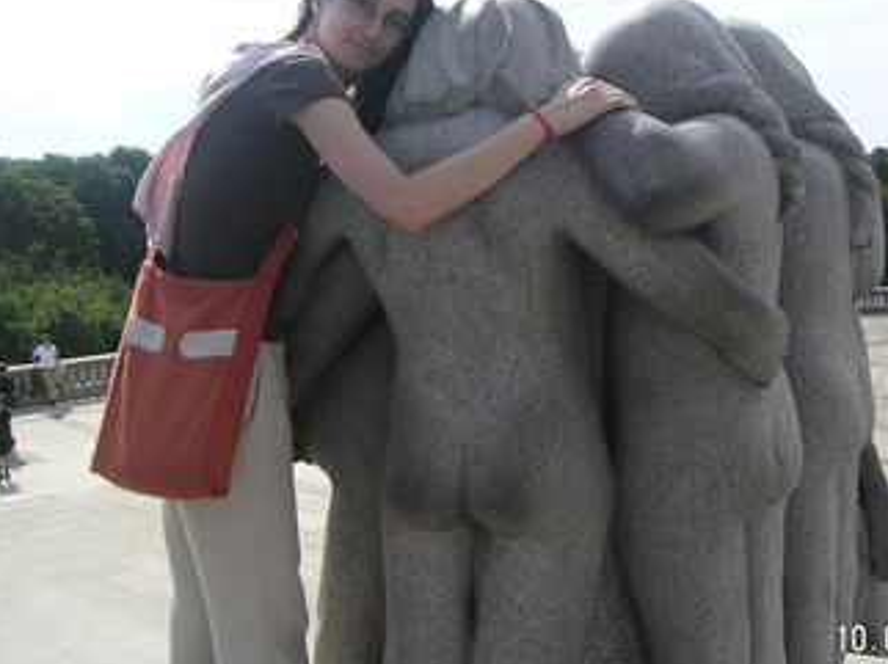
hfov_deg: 41.0
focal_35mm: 46
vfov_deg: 31.5
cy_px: 306
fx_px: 1179
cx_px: 541
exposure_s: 1/750
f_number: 2.8
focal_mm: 5.7
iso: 50
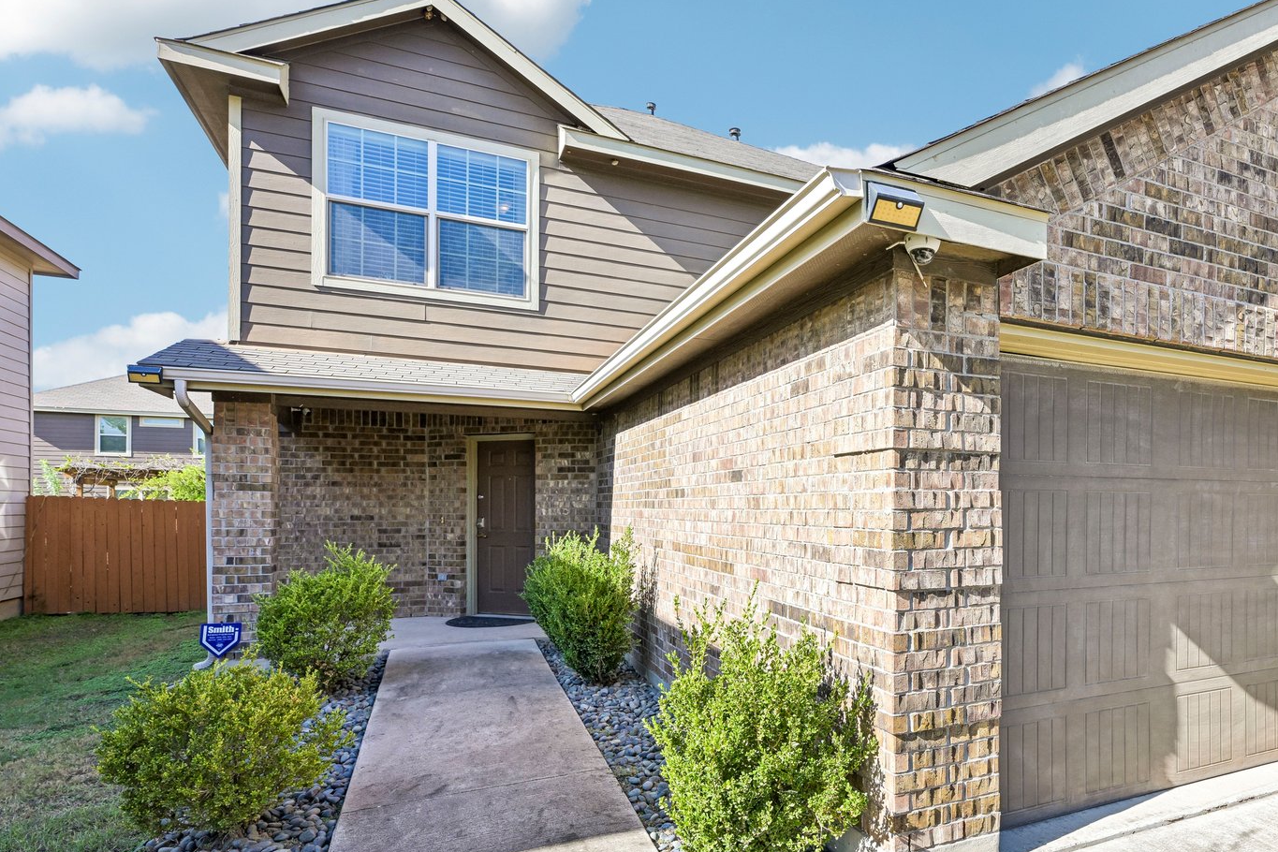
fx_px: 745
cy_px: 499
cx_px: 853
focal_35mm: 21
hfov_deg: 78.5
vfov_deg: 59.1
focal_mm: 14
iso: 100
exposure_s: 1/125
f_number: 8
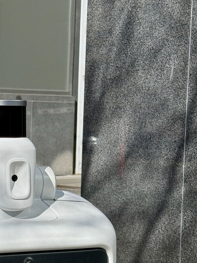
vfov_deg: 16.7
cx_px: -37
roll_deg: -1.0
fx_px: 888
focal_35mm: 117
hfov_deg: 12.4
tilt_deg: -5.1
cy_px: 217
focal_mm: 6.76
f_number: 1.78
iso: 64
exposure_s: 1/5208
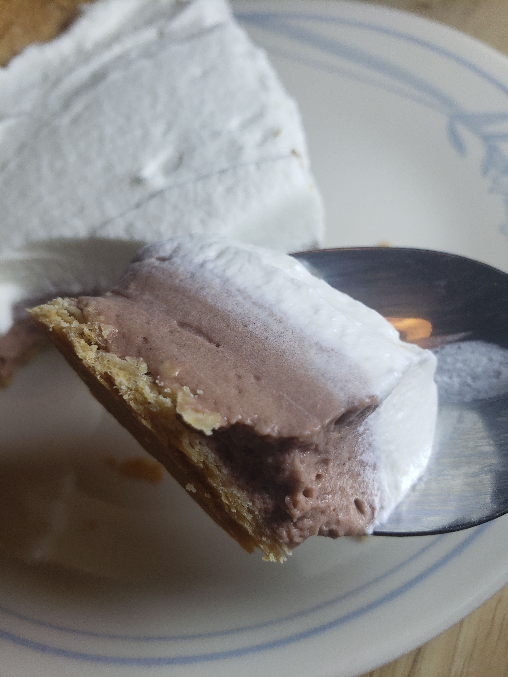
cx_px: 254
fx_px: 509
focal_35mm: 26
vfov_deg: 67.3
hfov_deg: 53.1
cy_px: 338
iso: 50
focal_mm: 4.3
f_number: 2.4
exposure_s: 1/188
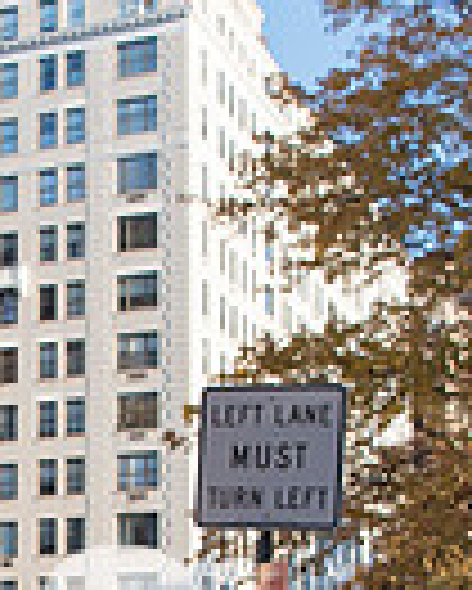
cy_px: 759
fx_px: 1744
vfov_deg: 18.0
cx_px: -135
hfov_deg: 14.8
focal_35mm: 100
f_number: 4
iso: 400
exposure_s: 1/1250
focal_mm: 24
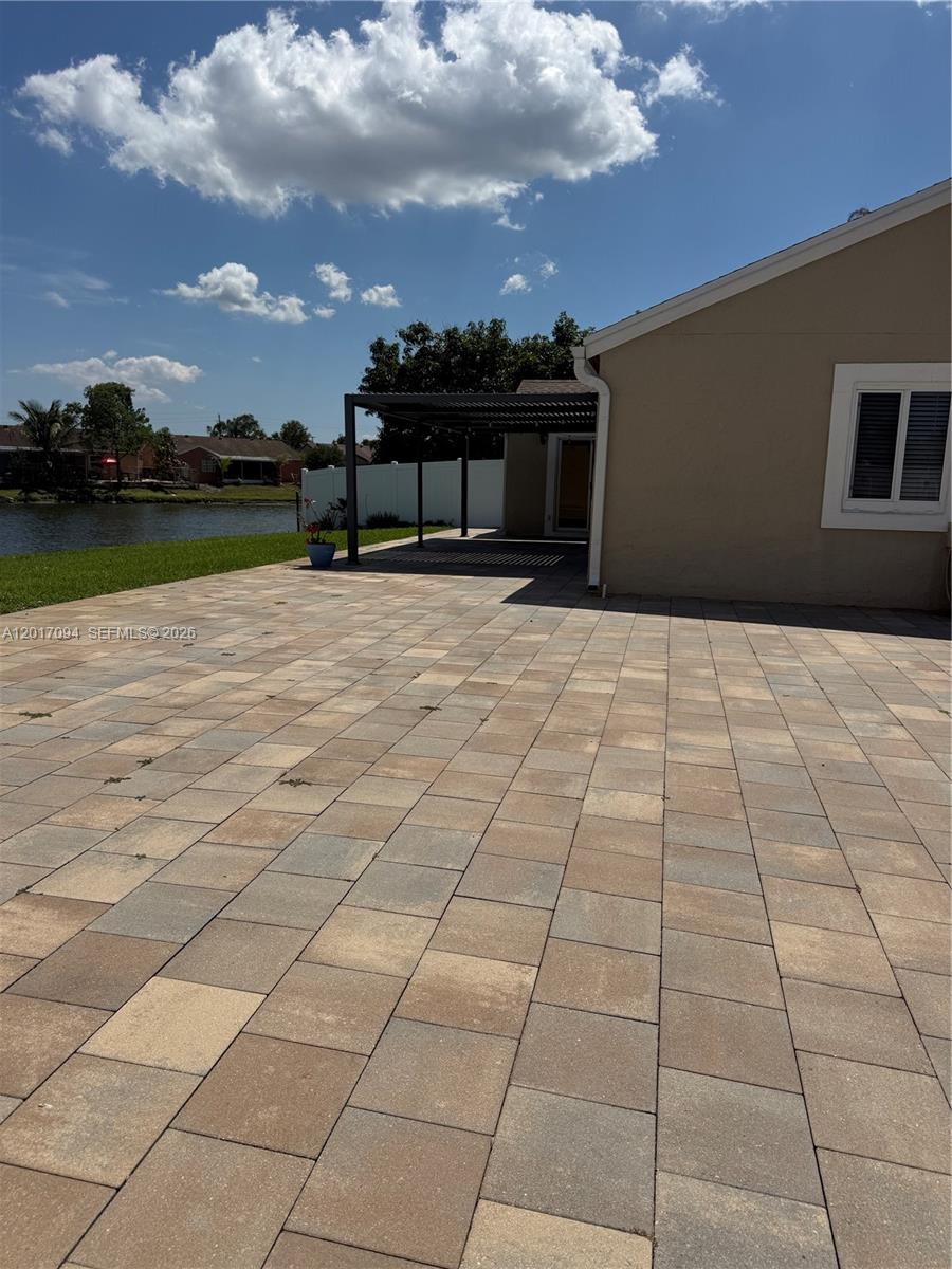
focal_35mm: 24
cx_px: 476
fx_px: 880
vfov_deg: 71.6
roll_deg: -2.1
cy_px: 634
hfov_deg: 56.8
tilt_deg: -10.3
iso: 80
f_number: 1.78
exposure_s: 1/11905
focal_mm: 6.76
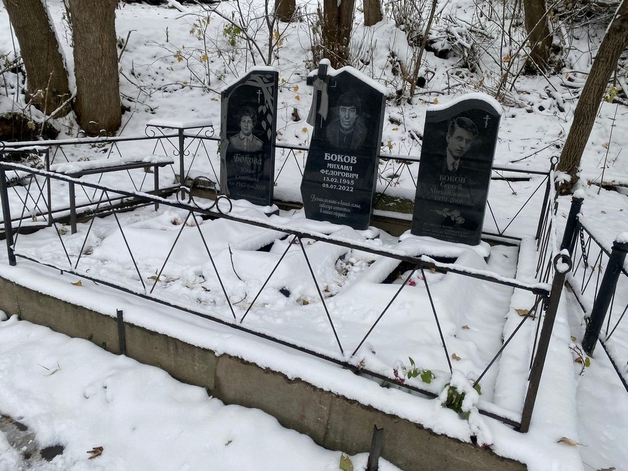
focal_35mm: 26
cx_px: 314
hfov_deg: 67.3
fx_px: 472
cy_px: 236
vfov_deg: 53.1
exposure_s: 1/121
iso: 100
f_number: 1.8
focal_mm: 4.25
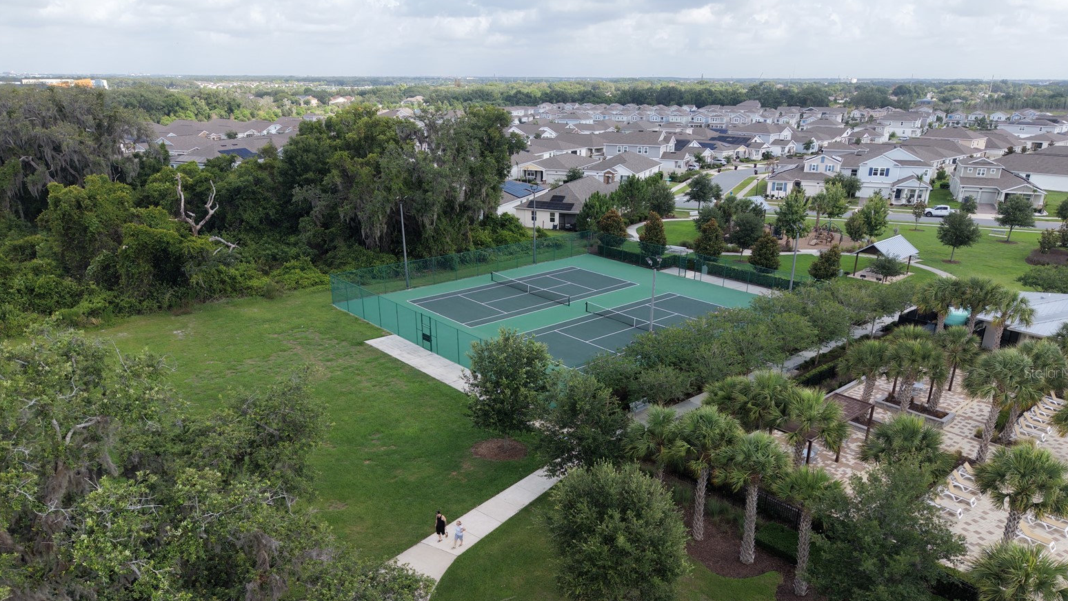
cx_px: 537
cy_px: 372
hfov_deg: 69.8
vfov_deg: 42.6
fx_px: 765
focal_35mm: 27
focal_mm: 8.67
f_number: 1.8
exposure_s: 1/800
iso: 100
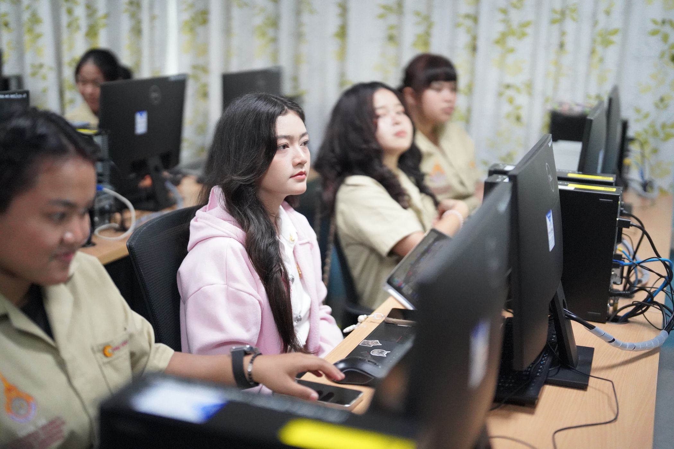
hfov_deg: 39.6
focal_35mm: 50
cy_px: 224
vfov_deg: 27.0
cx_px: 337
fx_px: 936
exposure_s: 1/3200
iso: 12800
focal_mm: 50
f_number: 1.2
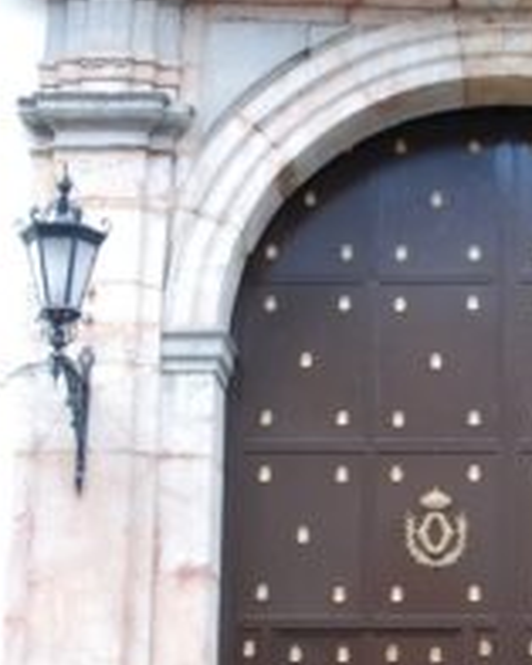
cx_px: 512
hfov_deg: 19.0
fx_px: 1554
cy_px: 411
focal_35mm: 79
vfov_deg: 24.1
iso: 200
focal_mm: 22
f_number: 5
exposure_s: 1/100
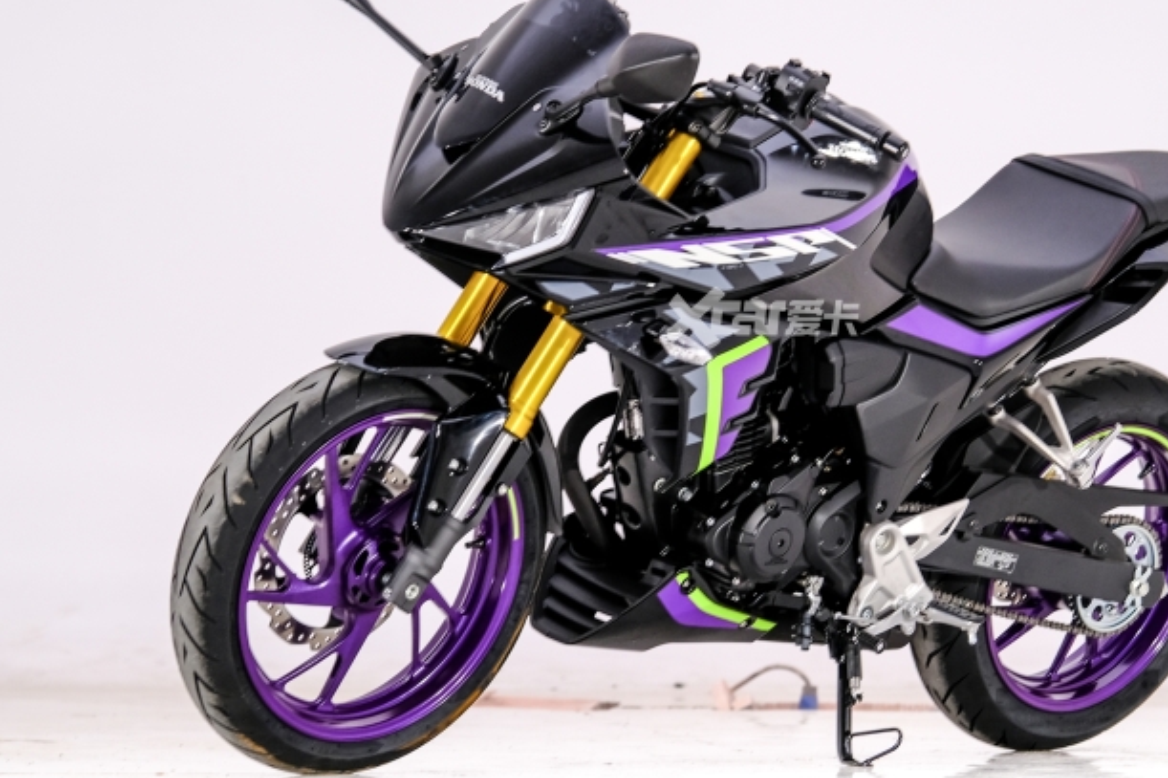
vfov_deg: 11.9
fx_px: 3730
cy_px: 317
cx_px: 763
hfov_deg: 17.8
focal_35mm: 115
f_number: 2.8
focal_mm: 55
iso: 320
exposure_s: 1/125
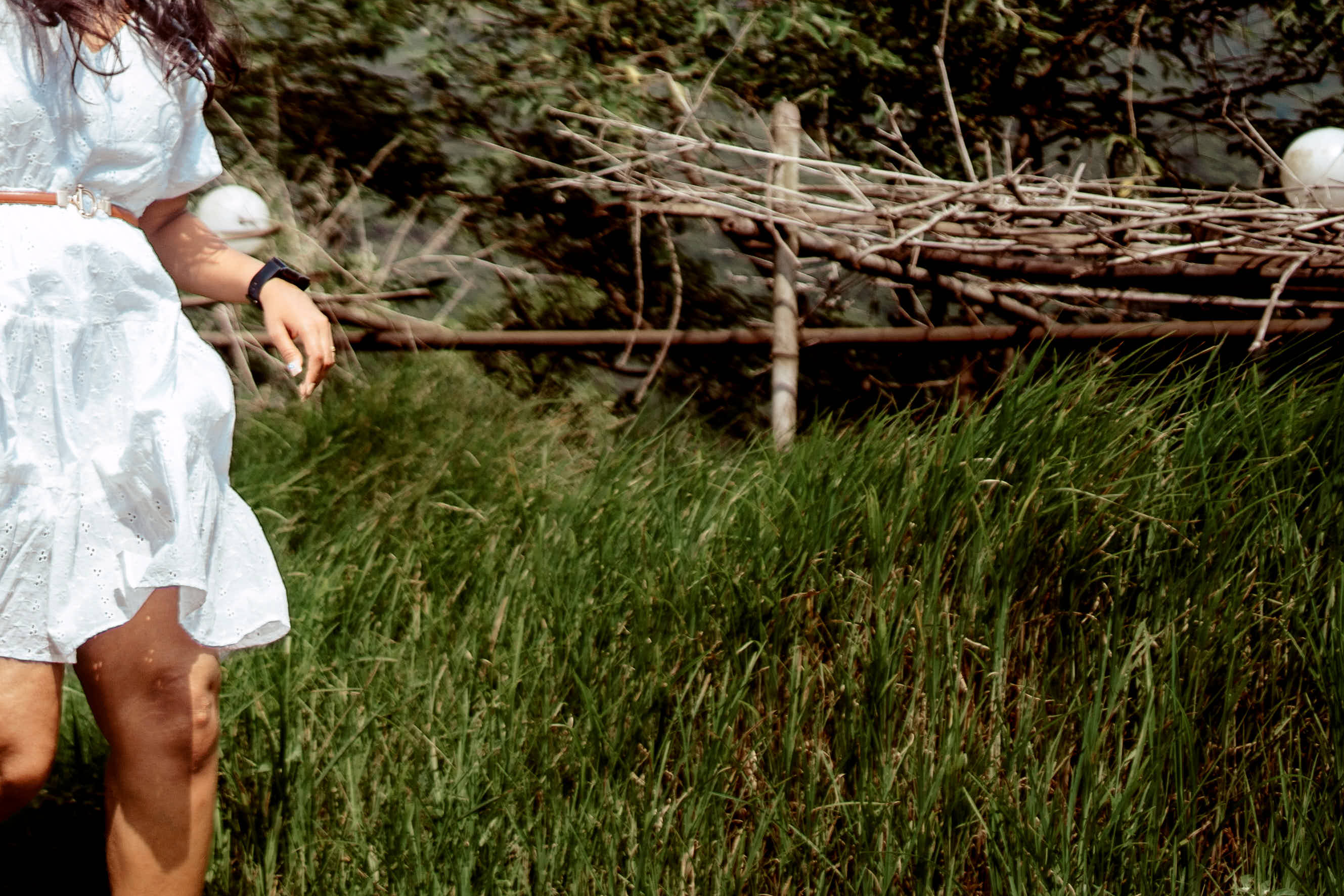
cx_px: 12
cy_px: 163
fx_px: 2949
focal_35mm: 79
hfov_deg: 24.5
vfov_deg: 17.1
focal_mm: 35
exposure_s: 1/8000
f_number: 1.4
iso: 100
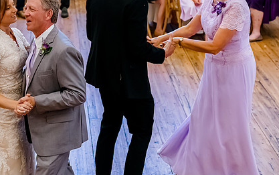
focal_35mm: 103
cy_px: 32
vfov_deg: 12.7
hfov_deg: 19.8
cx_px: 33
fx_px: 783
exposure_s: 1/640
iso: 3200
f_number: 3.2
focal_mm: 56
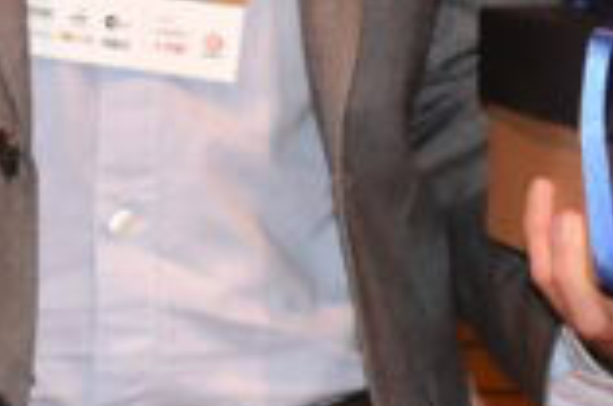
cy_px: 82
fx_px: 4380
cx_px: 429
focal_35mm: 258
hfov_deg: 8.0
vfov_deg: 5.3
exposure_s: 1/60
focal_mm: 23
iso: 1400
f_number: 3.8
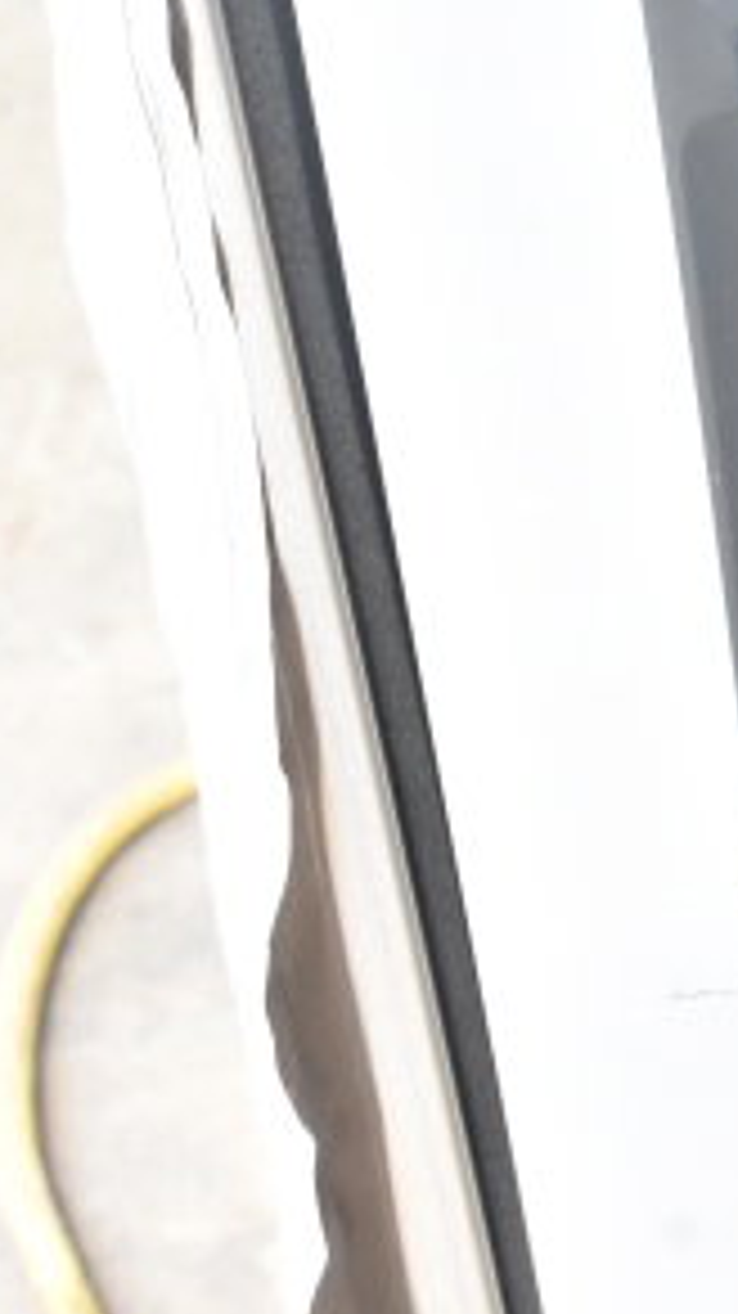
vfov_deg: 18.6
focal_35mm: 115
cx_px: 1314
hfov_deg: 10.0
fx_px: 4009
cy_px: 466
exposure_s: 1/500
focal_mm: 35
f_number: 11
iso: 6400
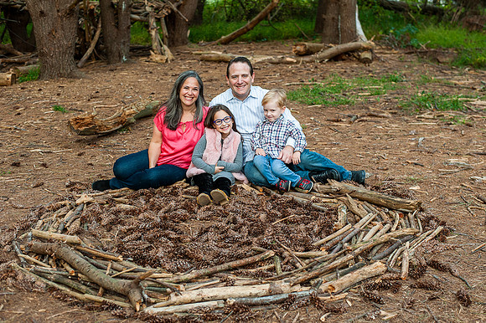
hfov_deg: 37.7
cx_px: 250
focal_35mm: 53
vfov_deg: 25.6
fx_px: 711
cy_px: 162
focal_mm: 50
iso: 800
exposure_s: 1/160
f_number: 4
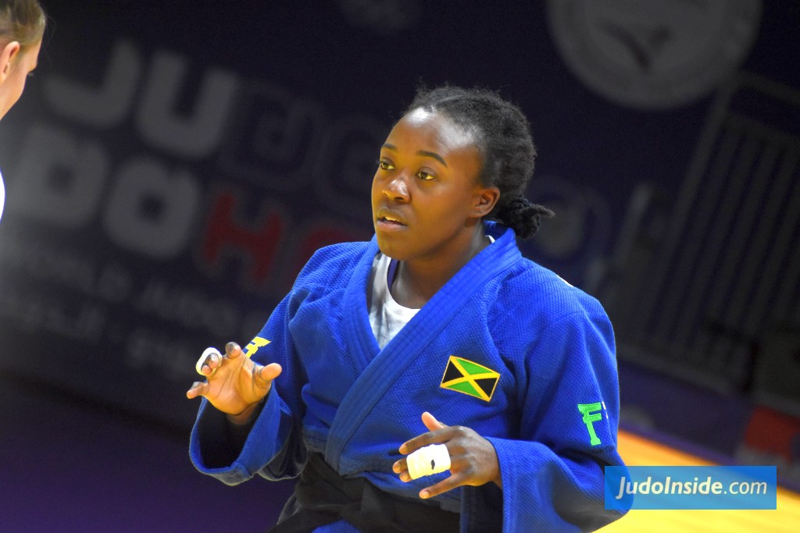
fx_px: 10001
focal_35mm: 450
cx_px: 400
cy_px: 266
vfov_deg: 3.1
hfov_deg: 4.6
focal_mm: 300
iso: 3200
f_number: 6.3
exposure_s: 1/800
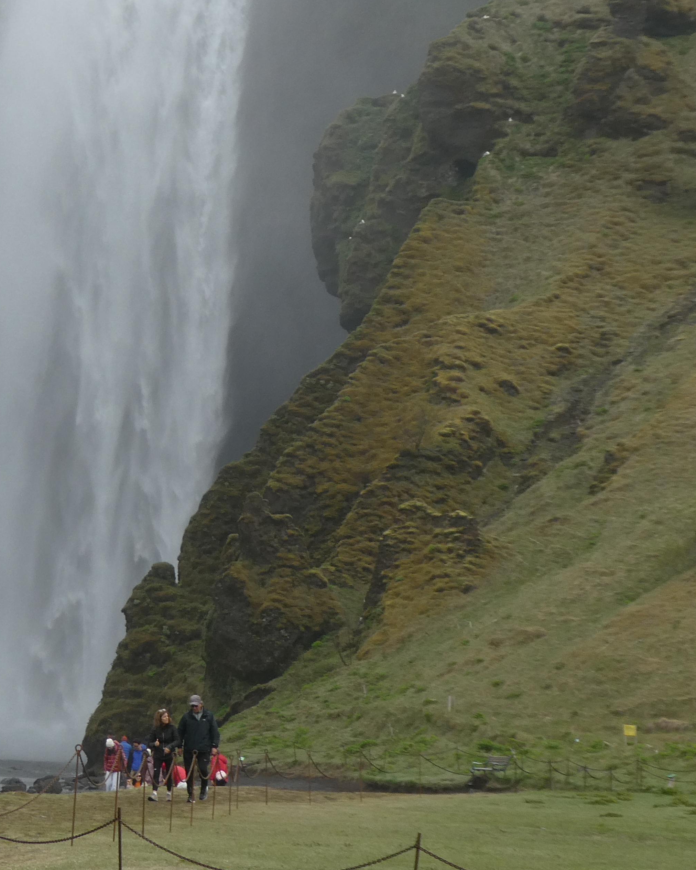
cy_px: 236
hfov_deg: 9.6
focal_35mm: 158
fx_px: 4068
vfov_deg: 12.2
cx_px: -131
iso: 80
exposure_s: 1/160
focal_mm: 14.1
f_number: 4.7
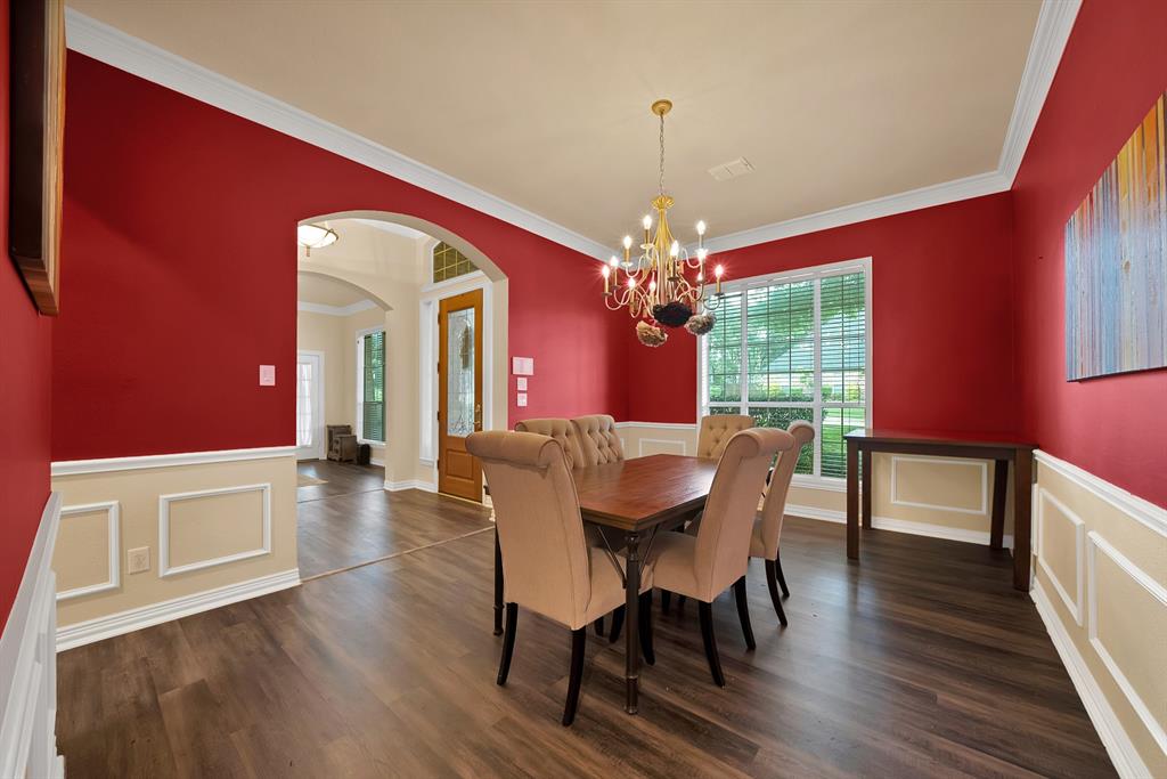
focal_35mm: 12
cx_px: 584
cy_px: 390
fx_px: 389
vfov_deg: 90.0
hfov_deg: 112.6
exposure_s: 1/1.67
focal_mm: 12
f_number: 9
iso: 640
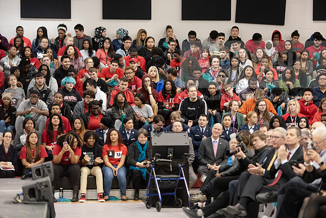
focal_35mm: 116
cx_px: 163
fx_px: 1051
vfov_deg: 11.8
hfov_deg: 17.6
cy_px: 109
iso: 6400
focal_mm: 116
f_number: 3.2
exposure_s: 1/200
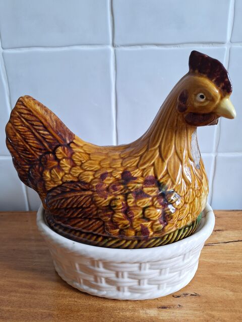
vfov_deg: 73.9
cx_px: 121
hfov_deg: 58.9
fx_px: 214
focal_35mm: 23
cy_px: 161
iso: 50
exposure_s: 1/50
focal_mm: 5.54
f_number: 1.8
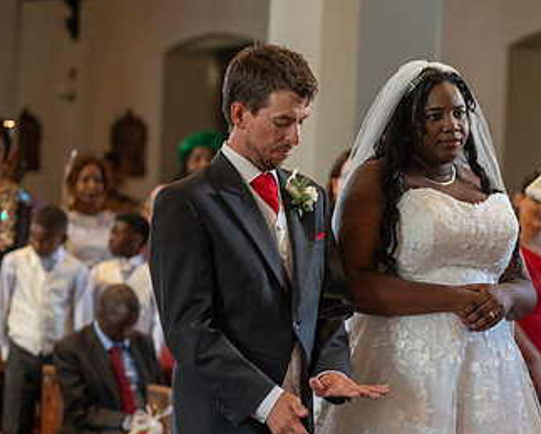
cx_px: 402
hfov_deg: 13.4
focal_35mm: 143
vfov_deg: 10.8
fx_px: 2292
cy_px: 282
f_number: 2.5
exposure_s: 1/100
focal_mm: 85
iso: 1250
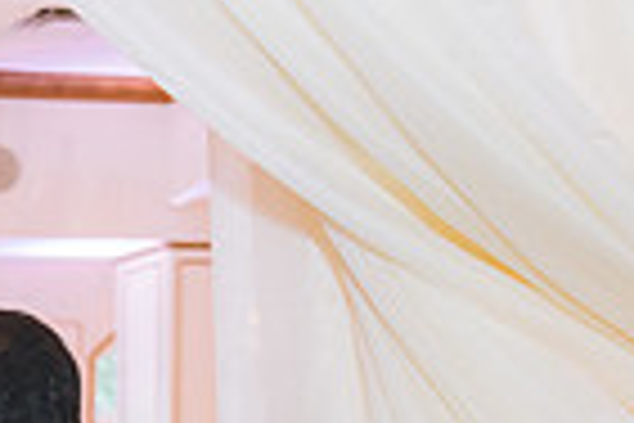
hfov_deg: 16.8
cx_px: -486
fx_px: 1796
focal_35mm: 102
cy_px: 763
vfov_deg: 12.3
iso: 1600
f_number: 2.8
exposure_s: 1/250
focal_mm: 24
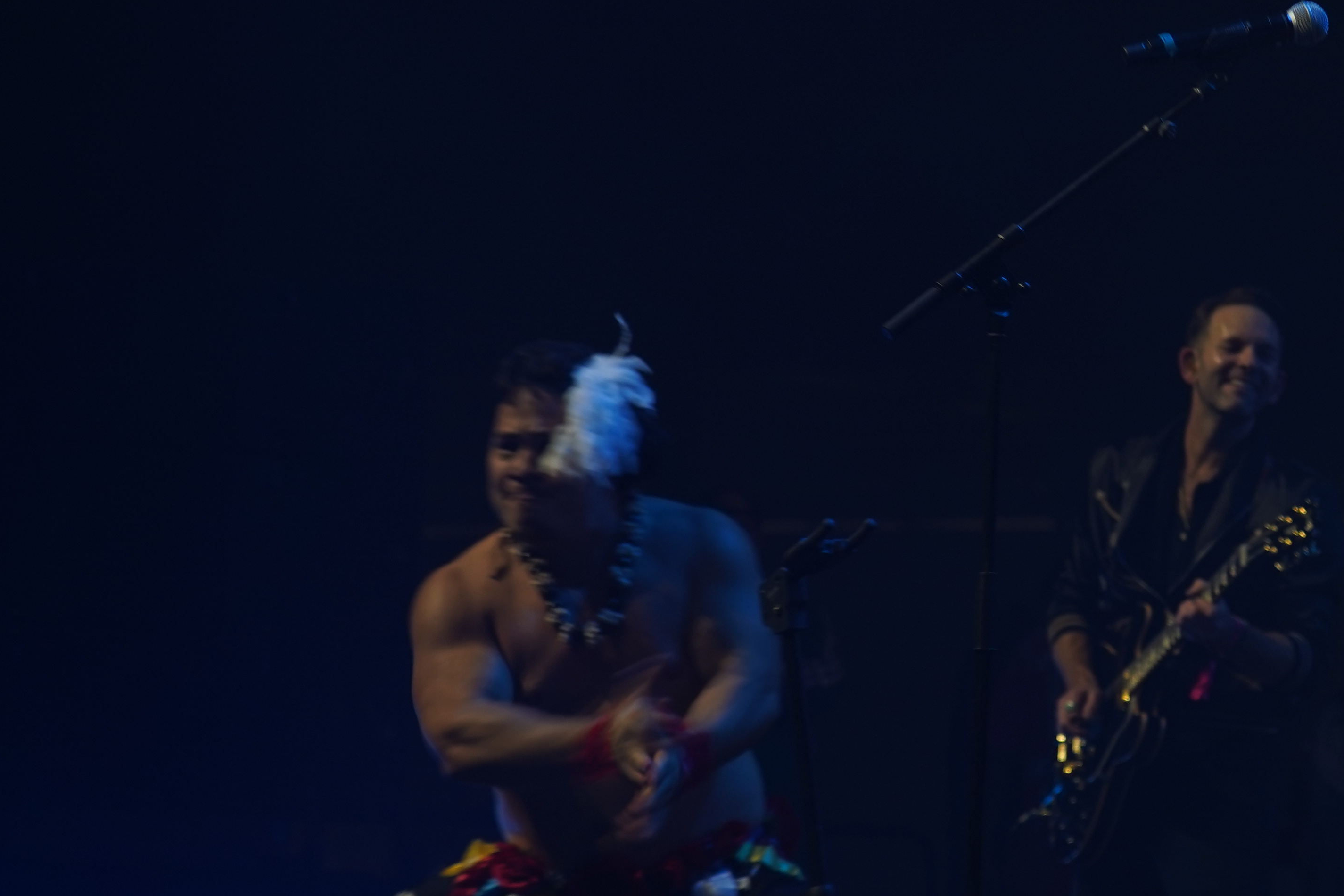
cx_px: 1148
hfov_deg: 11.3
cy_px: 335
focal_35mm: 181
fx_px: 6757
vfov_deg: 7.6
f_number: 4
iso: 250
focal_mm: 86
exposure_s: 1/80
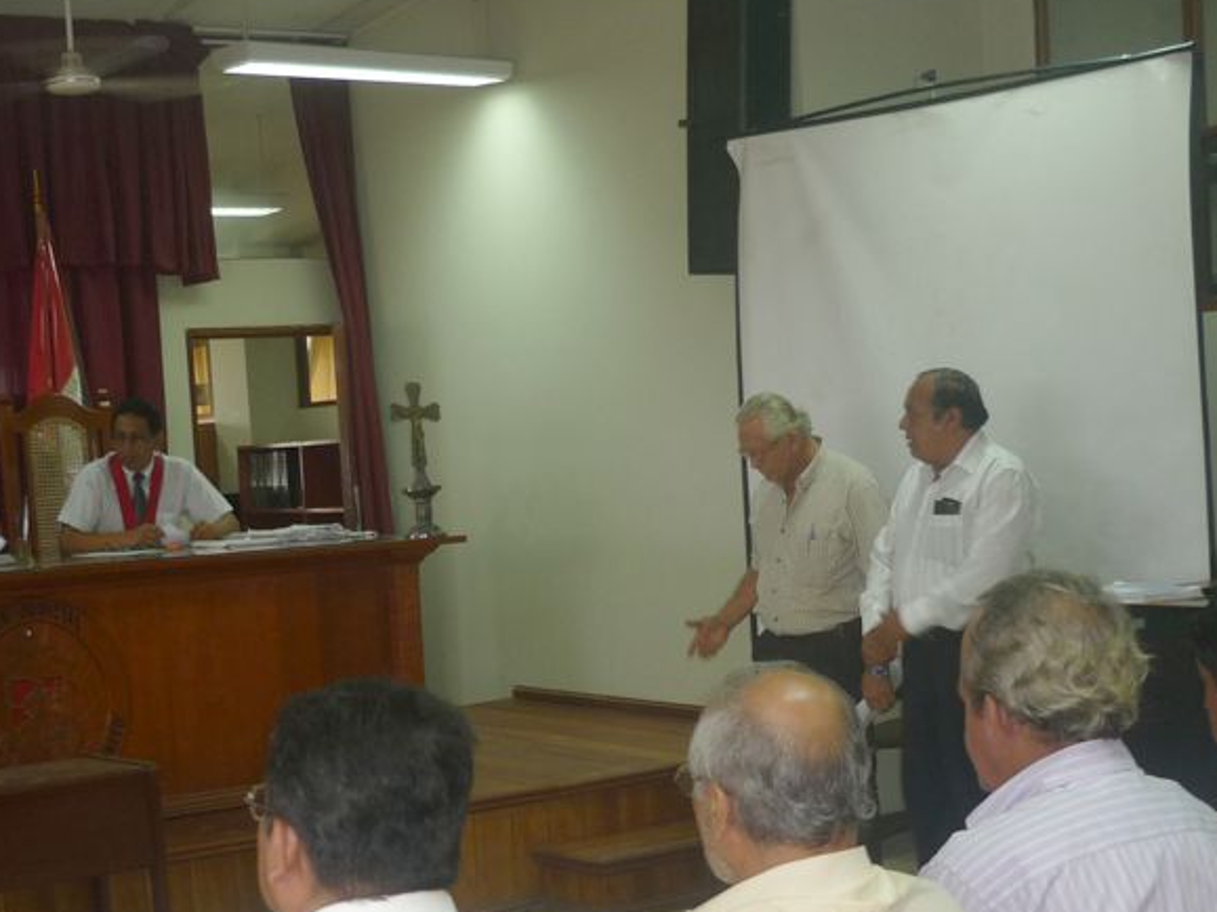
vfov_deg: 25.3
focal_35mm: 57
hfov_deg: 33.7
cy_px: 689
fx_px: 2004
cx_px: 500
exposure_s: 1/30
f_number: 2.8
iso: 125
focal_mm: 5.5
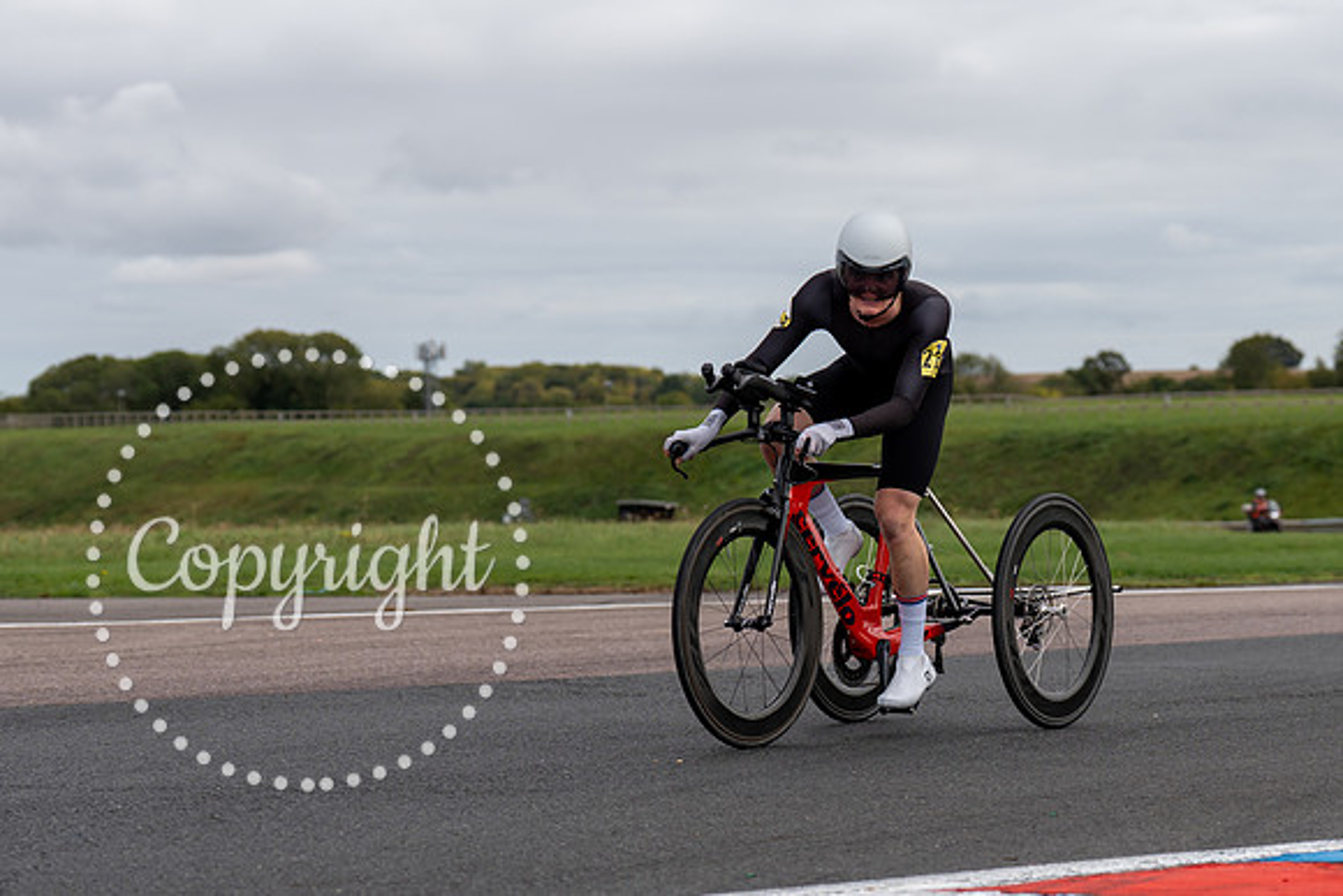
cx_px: 835
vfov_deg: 13.1
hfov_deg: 19.5
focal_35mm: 104
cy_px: 579
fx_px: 3897
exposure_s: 1/1000
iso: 125
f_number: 3.5
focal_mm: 70
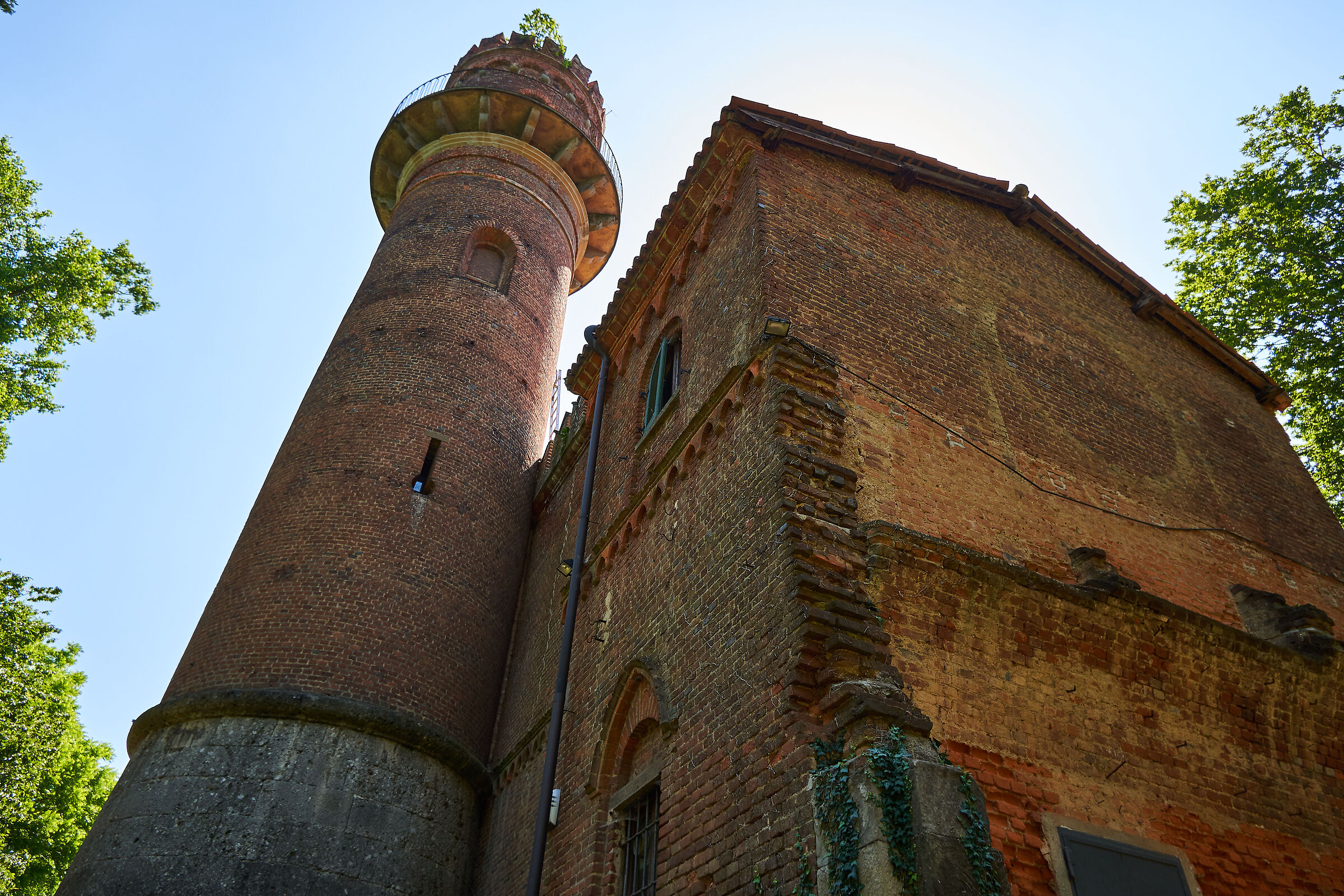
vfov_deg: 55.1
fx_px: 859
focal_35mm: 23
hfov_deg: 76.1
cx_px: 672
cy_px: 448
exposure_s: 1/800
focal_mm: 15
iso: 400
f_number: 3.5
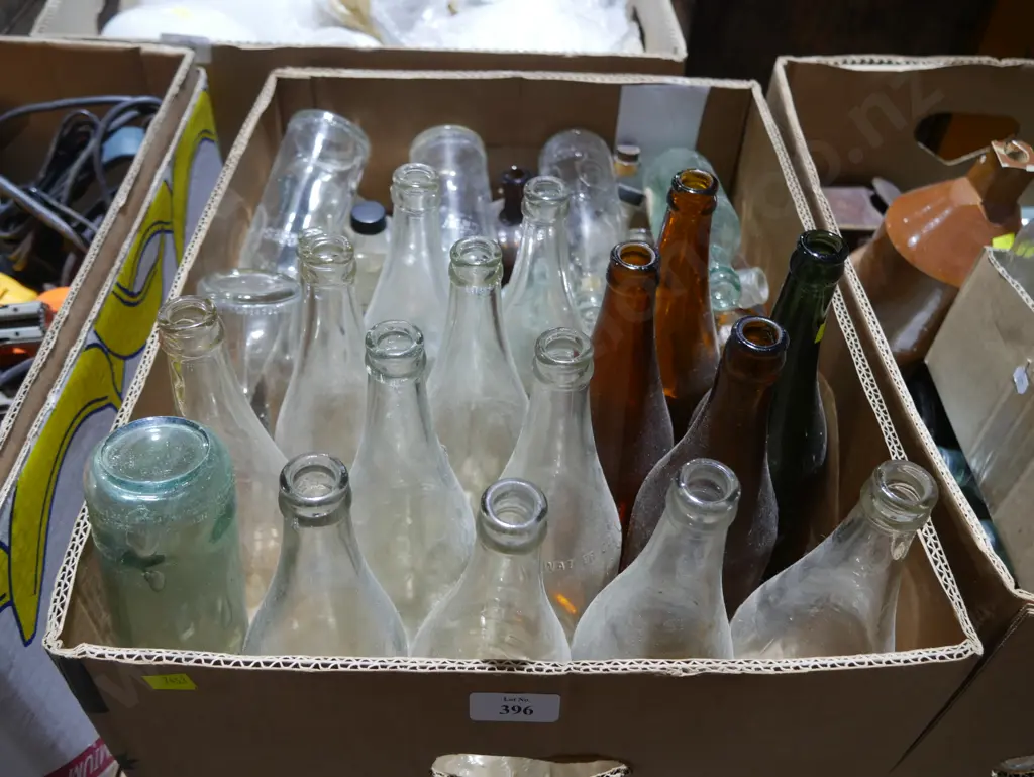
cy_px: 388
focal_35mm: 30
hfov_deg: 59.9
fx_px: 897
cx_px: 517
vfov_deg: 46.8
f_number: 3.6
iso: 500
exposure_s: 1/60
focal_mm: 15
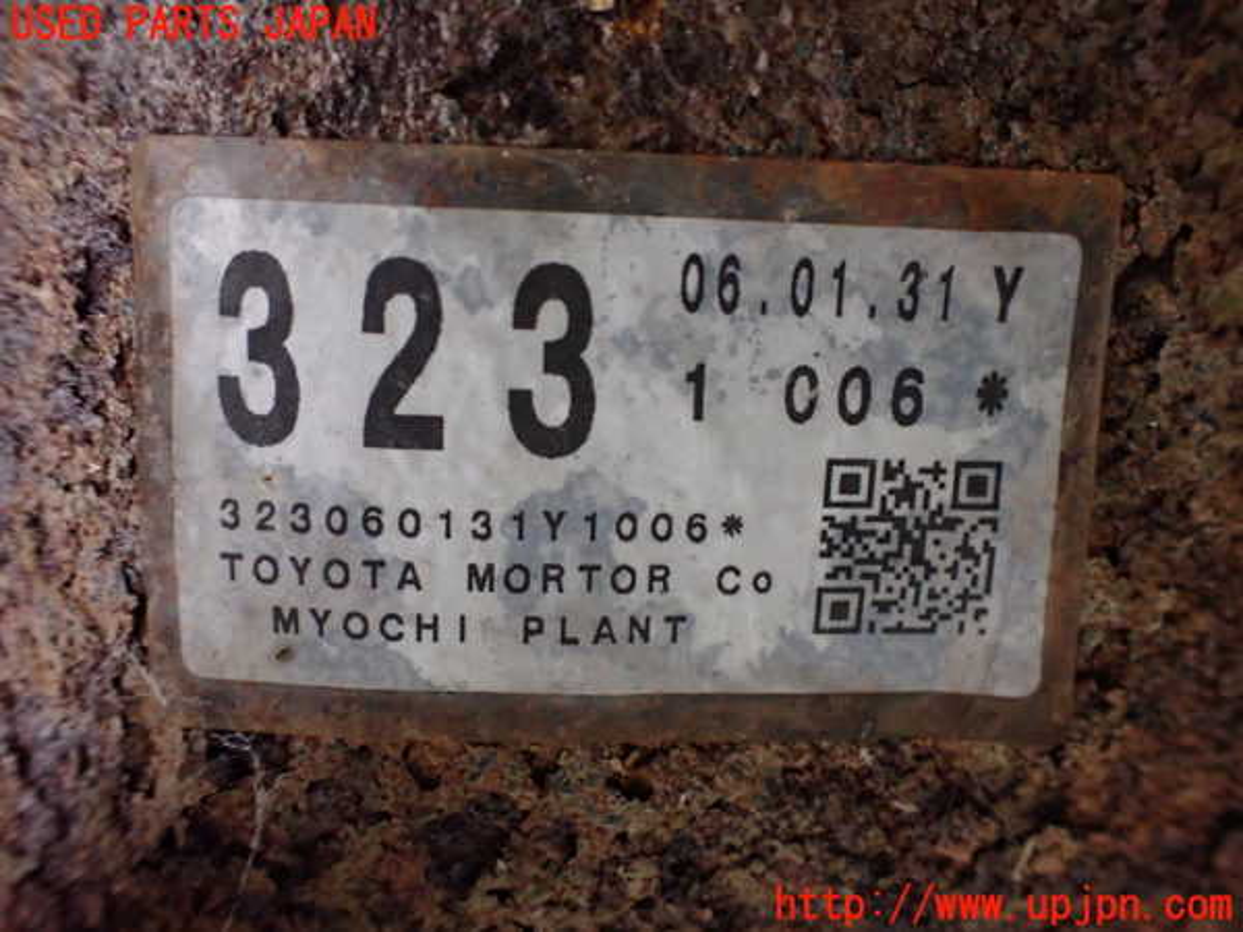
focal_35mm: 30
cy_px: 466
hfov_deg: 60.0
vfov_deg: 46.8
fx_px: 1077
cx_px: 622
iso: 1000
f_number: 2.3
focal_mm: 5.4
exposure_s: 1/30
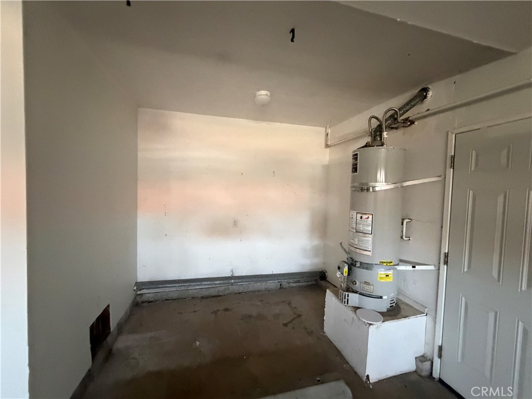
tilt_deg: -0.8
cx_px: 266
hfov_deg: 102.1
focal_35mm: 14
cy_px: 200
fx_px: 215
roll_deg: -0.7
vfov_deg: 85.7
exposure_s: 1/60
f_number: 2.2
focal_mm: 2.22
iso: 1000
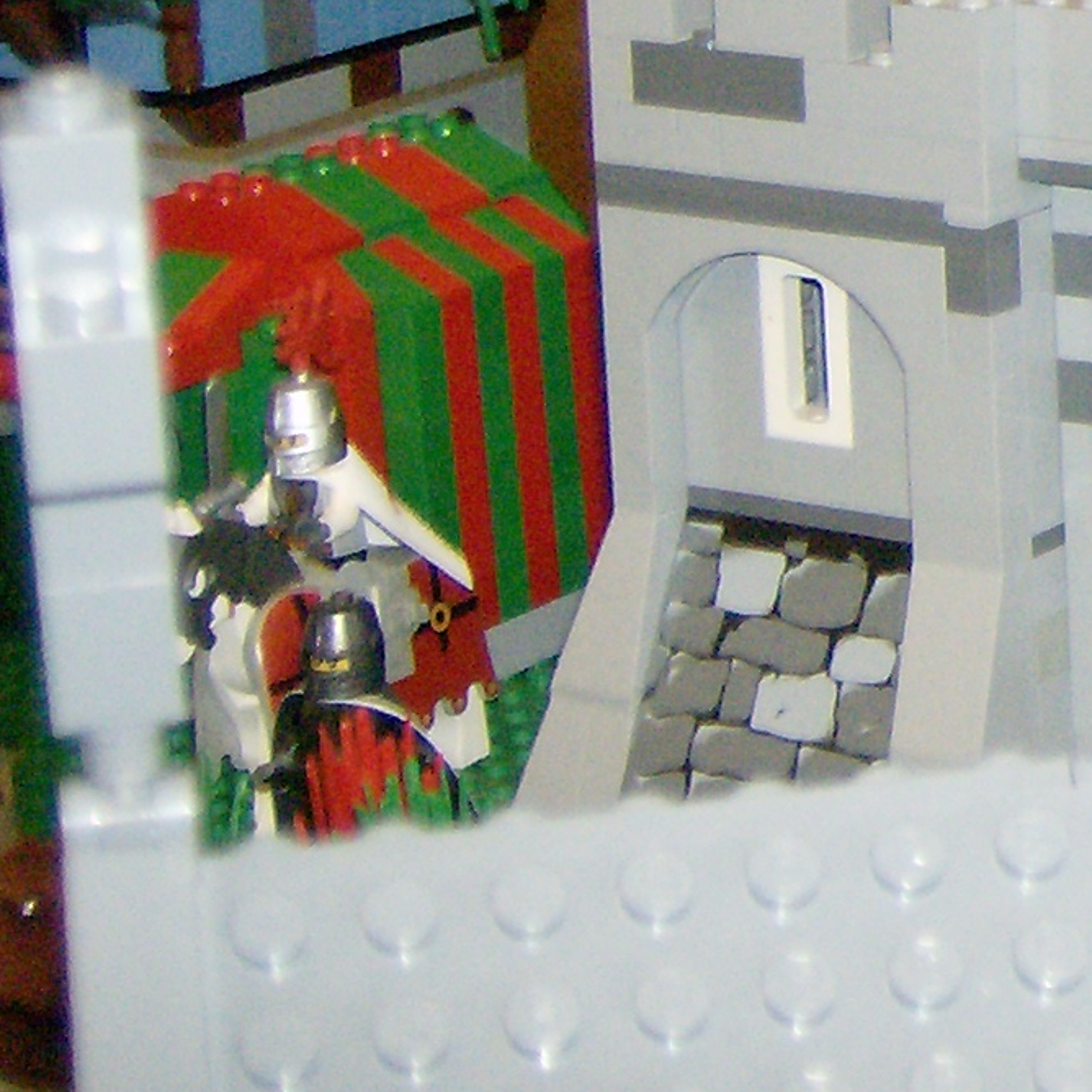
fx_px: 4783
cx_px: 2166
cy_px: -253
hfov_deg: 11.7
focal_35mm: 134
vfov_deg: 12.7
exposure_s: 1/60
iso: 200
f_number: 2.8
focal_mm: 6
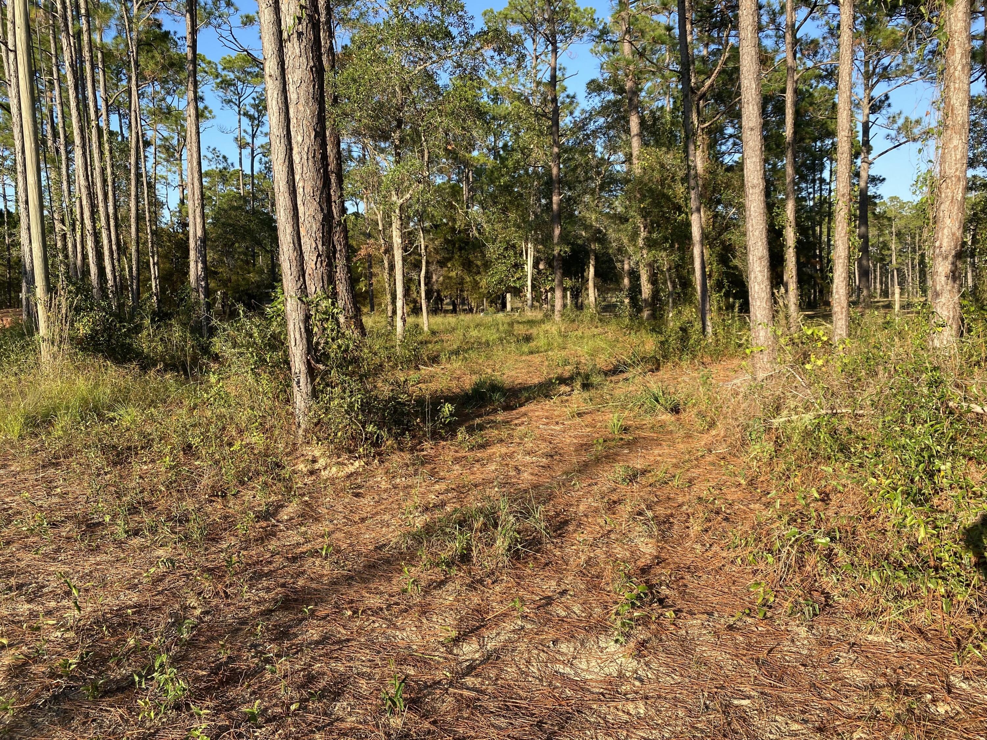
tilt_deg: -2.2
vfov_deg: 53.1
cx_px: 494
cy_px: 370
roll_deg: +0.8
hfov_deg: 67.3
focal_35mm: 26
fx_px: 741
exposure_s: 1/919
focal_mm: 4.25
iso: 32
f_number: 1.8
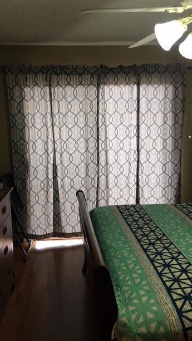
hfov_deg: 35.6
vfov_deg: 59.5
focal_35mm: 33
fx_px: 299
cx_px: 91
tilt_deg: -11.7
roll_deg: -1.5
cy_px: 174
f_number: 2.2
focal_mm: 4.15
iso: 32
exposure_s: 1/30
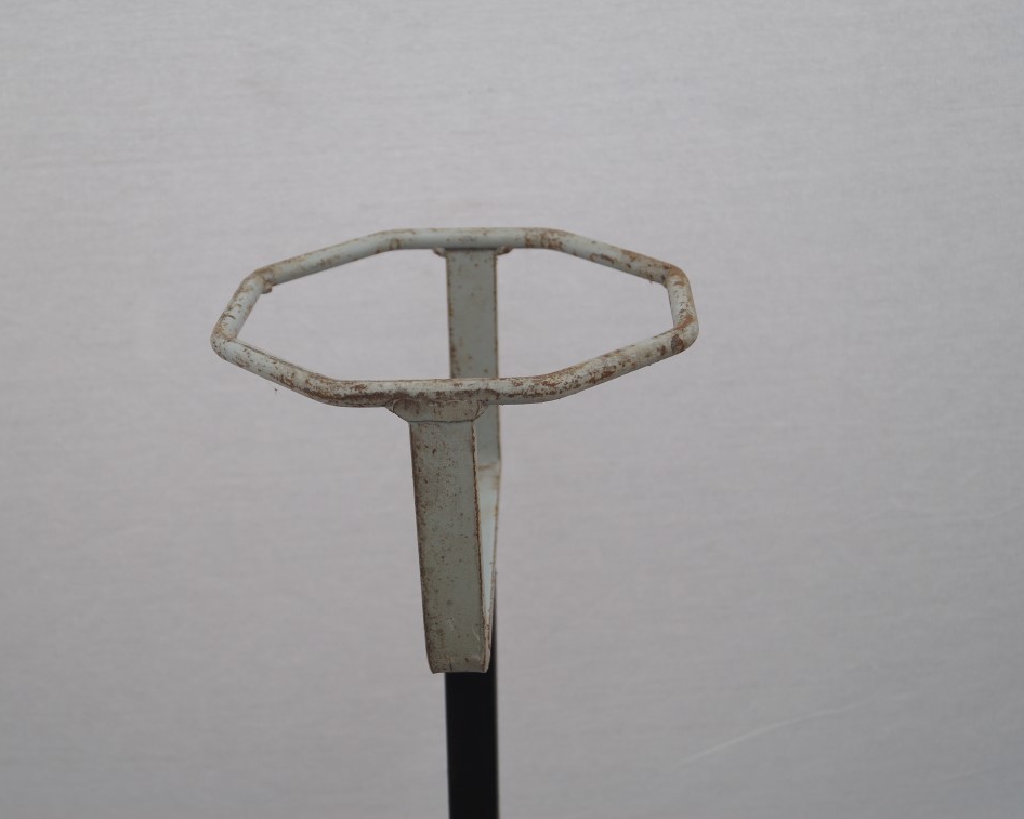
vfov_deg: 31.5
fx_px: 1455
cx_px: 463
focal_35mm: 48
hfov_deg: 38.7
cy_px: 408
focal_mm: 28
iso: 125
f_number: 4.5
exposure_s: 1/160
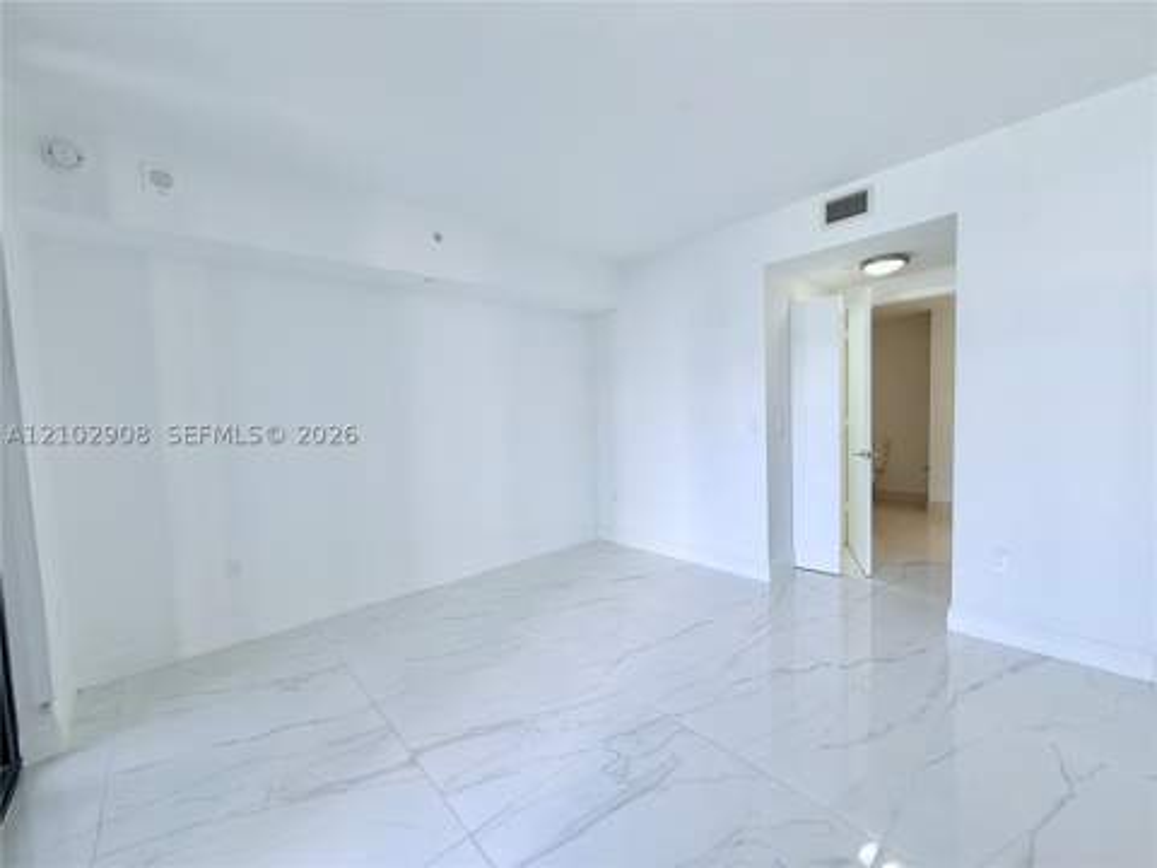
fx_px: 468
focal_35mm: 14
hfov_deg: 102.1
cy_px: 434
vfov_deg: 85.7
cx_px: 578
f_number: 2.2
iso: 80
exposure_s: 1/120
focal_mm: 2.22
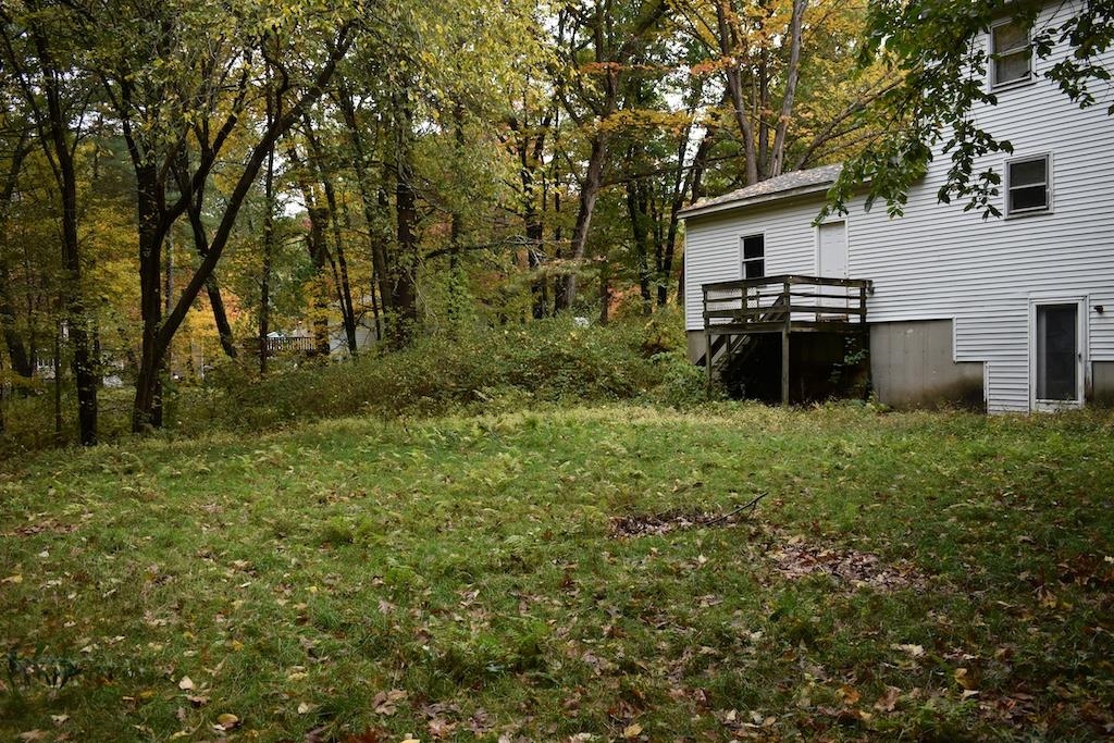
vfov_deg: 41.7
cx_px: 557
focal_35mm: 32
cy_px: 372
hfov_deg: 59.5
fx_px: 975
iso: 400
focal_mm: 21
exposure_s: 1/250
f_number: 5
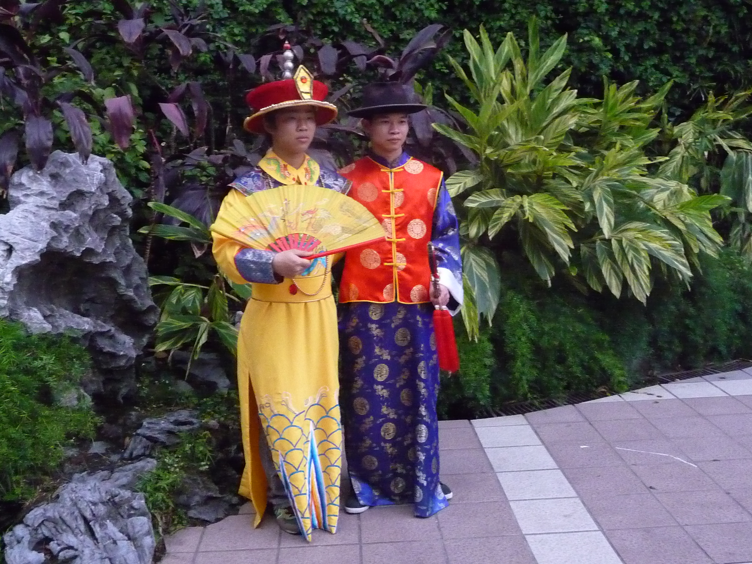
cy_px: 282
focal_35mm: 38
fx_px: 826
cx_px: 376
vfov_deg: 37.7
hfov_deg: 49.0
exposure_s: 1/25
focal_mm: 4.7
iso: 800
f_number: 3.3
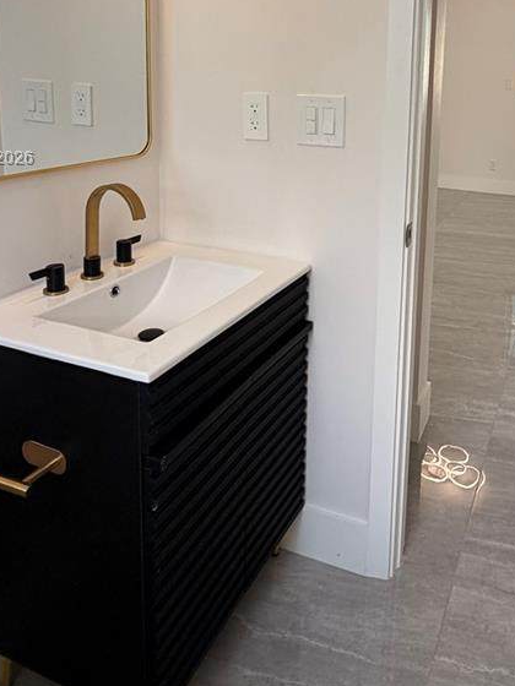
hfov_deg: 45.8
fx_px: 595
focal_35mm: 30
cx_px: 358
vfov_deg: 56.5
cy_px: 159
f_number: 2.2
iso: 50
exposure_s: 1/121
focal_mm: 2.22
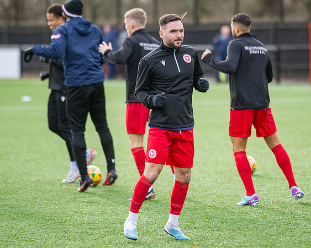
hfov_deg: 8.0
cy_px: 123
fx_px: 2223
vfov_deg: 6.4
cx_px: 198
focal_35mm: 242
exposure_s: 1/2000
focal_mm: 135
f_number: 1.8
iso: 400
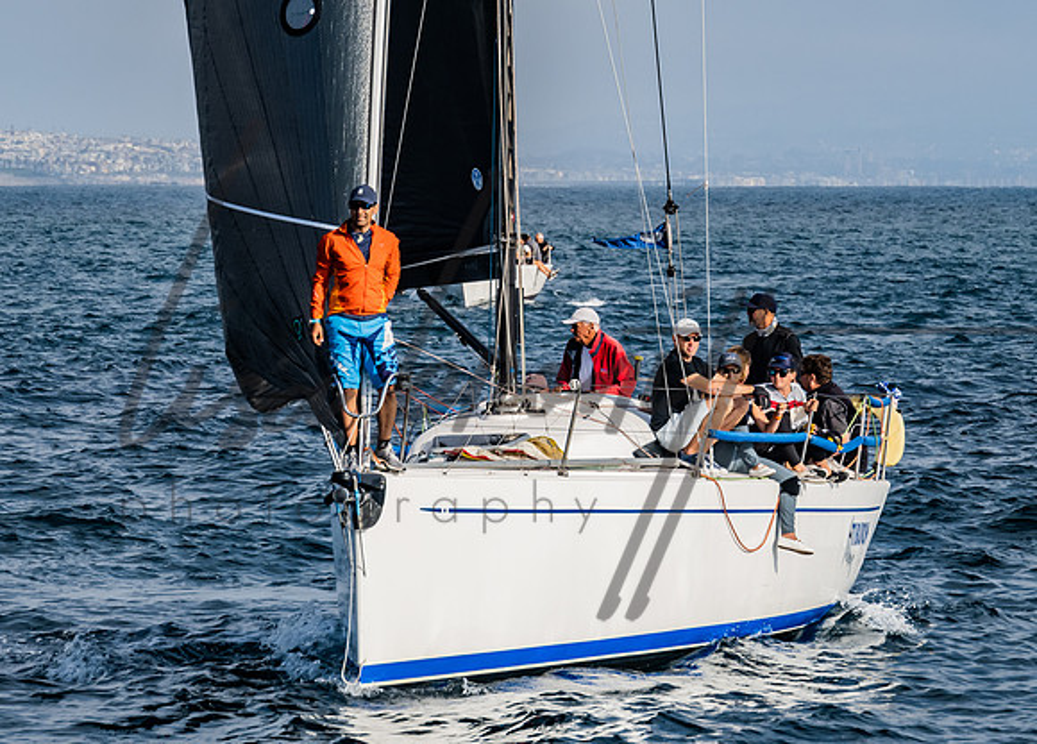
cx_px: 598
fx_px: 8195
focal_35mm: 278
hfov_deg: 7.2
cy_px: 238
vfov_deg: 5.2
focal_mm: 170
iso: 400
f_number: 9
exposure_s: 1/1000
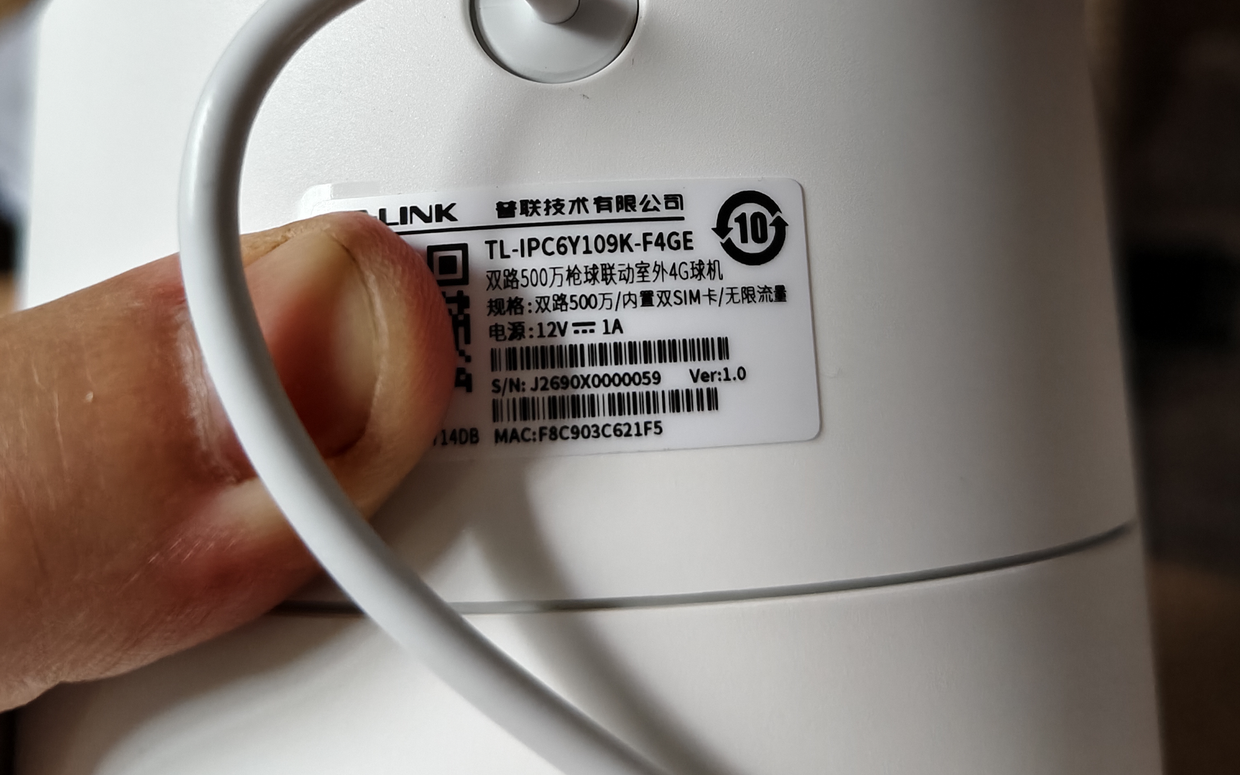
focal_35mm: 33
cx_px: 618
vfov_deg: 36.7
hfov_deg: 58.1
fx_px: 1115
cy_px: 129
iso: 862
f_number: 1.88
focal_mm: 5.56
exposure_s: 1/50
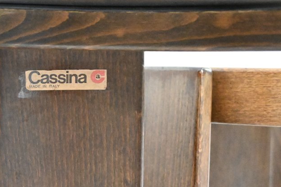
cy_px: 79
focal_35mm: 93
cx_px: 65
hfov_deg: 21.6
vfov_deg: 14.6
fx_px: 729
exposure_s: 1/125
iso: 12800
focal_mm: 32.5
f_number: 4
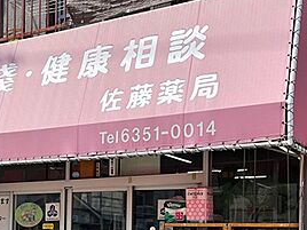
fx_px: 550
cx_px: 78
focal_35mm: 62
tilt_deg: +4.0
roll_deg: +0.0
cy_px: 197
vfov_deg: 23.2
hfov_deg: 30.7
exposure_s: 1/2132
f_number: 1.6
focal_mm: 4.2
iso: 32
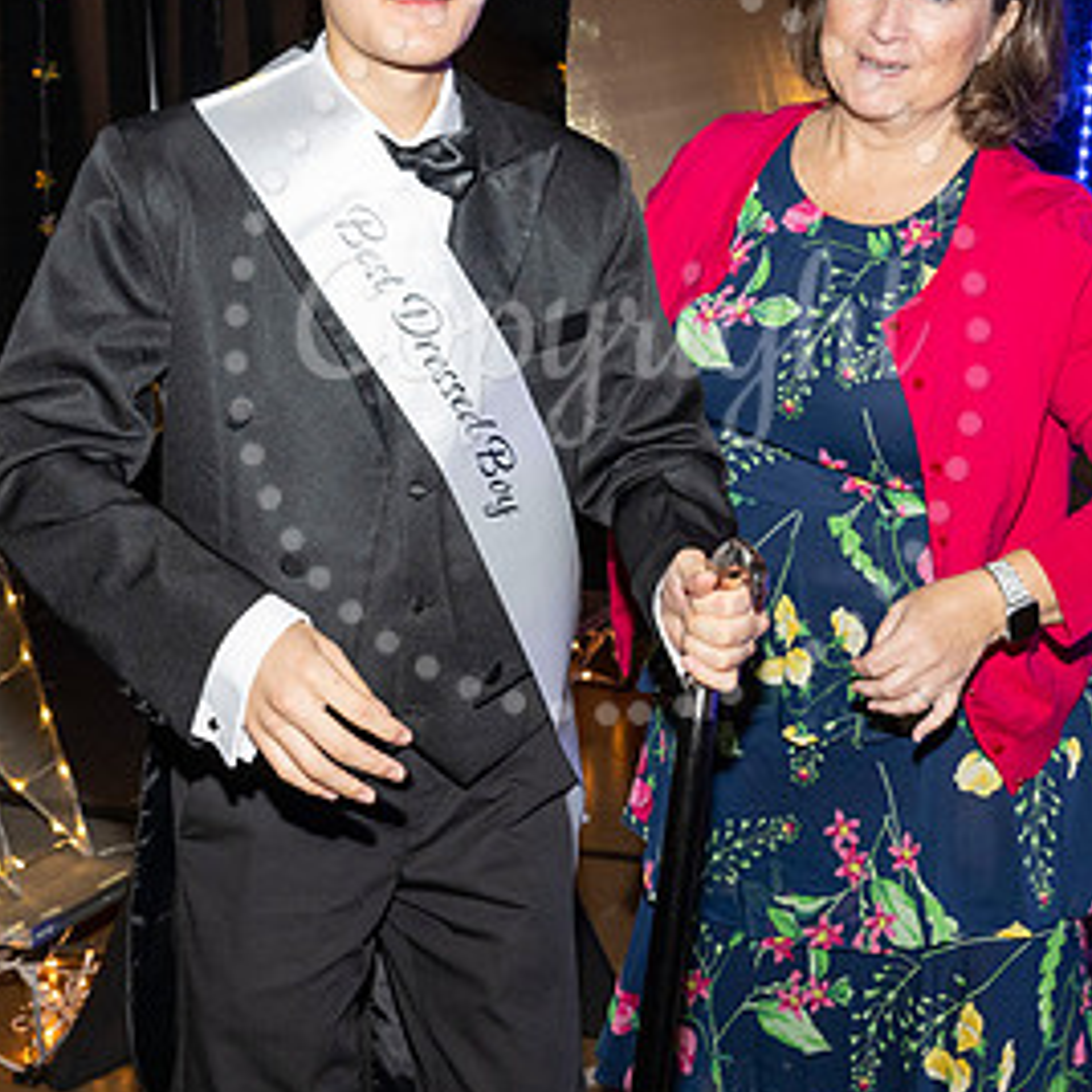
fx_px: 2213
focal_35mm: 62
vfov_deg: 27.5
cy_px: 338
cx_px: 650
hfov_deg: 27.7
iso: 1000
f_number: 5.6
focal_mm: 29
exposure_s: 1/100
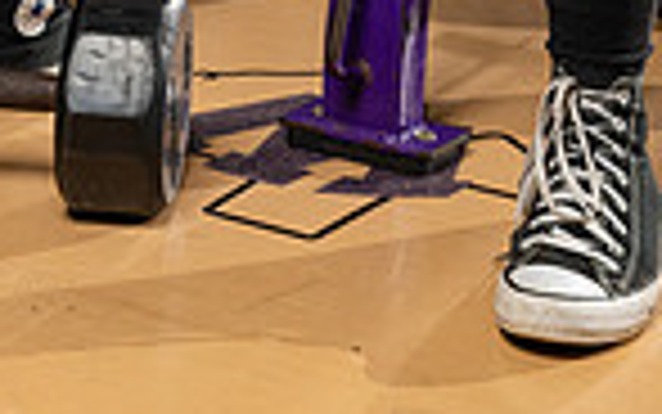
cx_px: 329
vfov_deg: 8.4
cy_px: -549
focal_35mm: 144
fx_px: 2599
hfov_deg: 14.5
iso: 640
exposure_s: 1/250
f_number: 8
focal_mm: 46
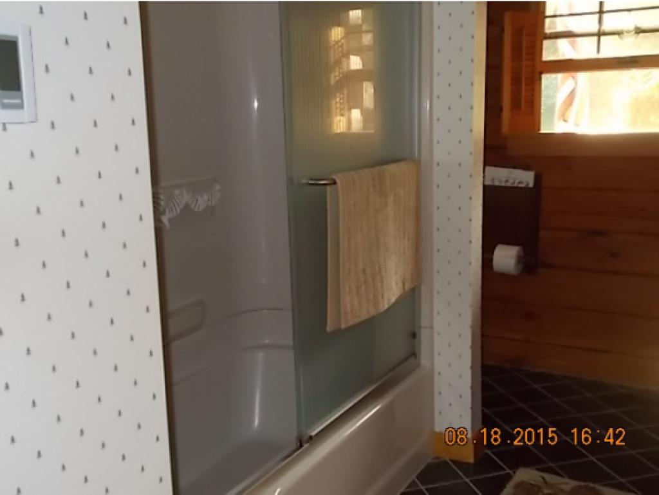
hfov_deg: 47.8
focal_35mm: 39
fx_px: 743
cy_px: 248
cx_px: 330
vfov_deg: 36.8
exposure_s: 1/30
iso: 200
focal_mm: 6.9
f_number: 3.9
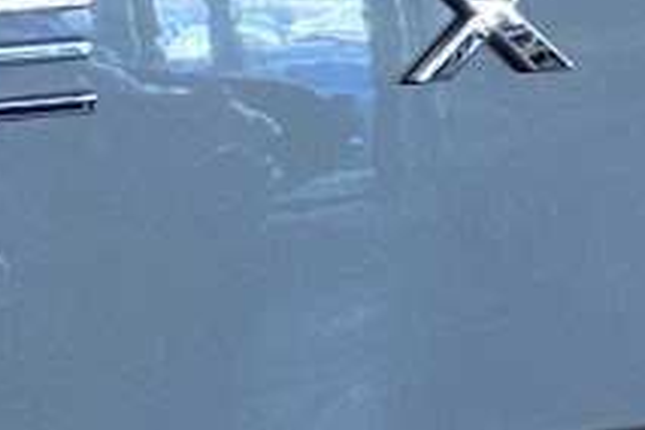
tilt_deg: -9.4
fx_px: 10785
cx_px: 145
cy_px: 167
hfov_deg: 3.4
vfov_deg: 2.3
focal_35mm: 602
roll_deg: -1.8
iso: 160
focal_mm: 9
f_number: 2.8
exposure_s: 1/60
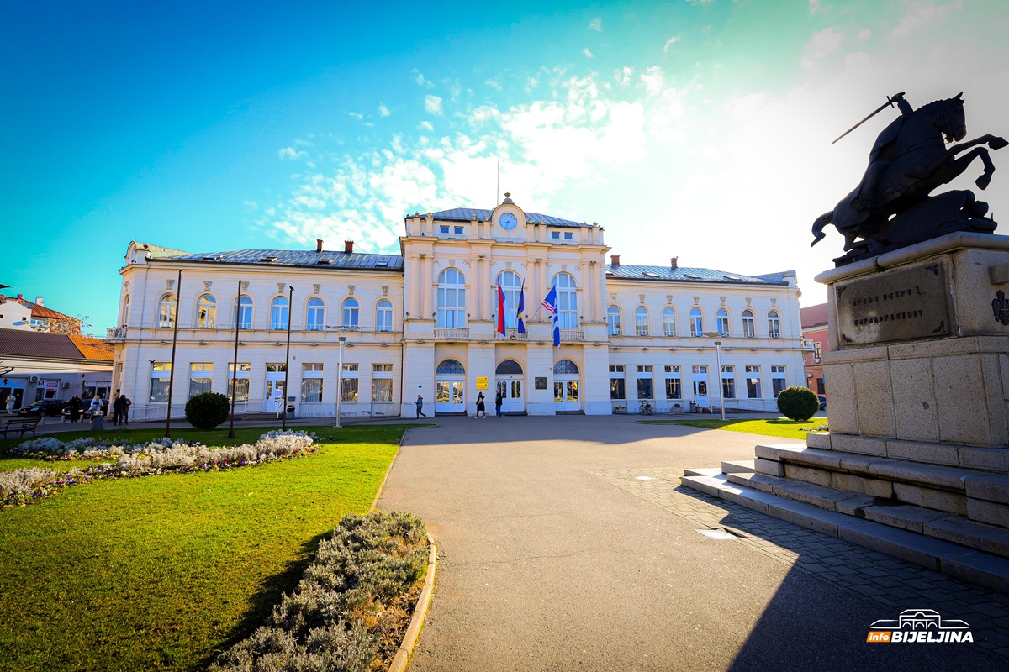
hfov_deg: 100.4
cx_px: 504
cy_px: 336
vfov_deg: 77.3
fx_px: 420
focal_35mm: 15
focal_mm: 15
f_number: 4
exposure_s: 1/1600
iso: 640
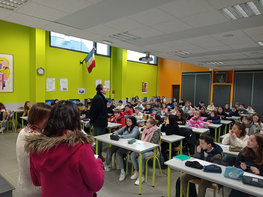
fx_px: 213
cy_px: 98
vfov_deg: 49.7
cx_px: 132
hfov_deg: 63.5
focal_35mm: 28
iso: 140
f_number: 1.79
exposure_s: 1/50
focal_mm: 4.74
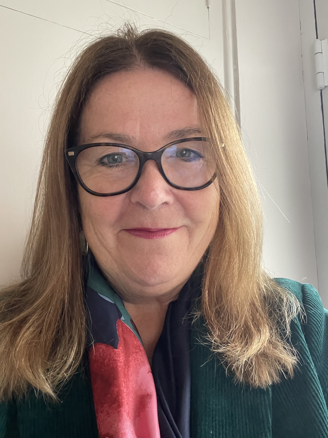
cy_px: 219
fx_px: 379
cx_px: 164
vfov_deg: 60.0
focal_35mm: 30
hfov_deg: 46.8
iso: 400
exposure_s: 1/40
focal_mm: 2.71
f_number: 2.2
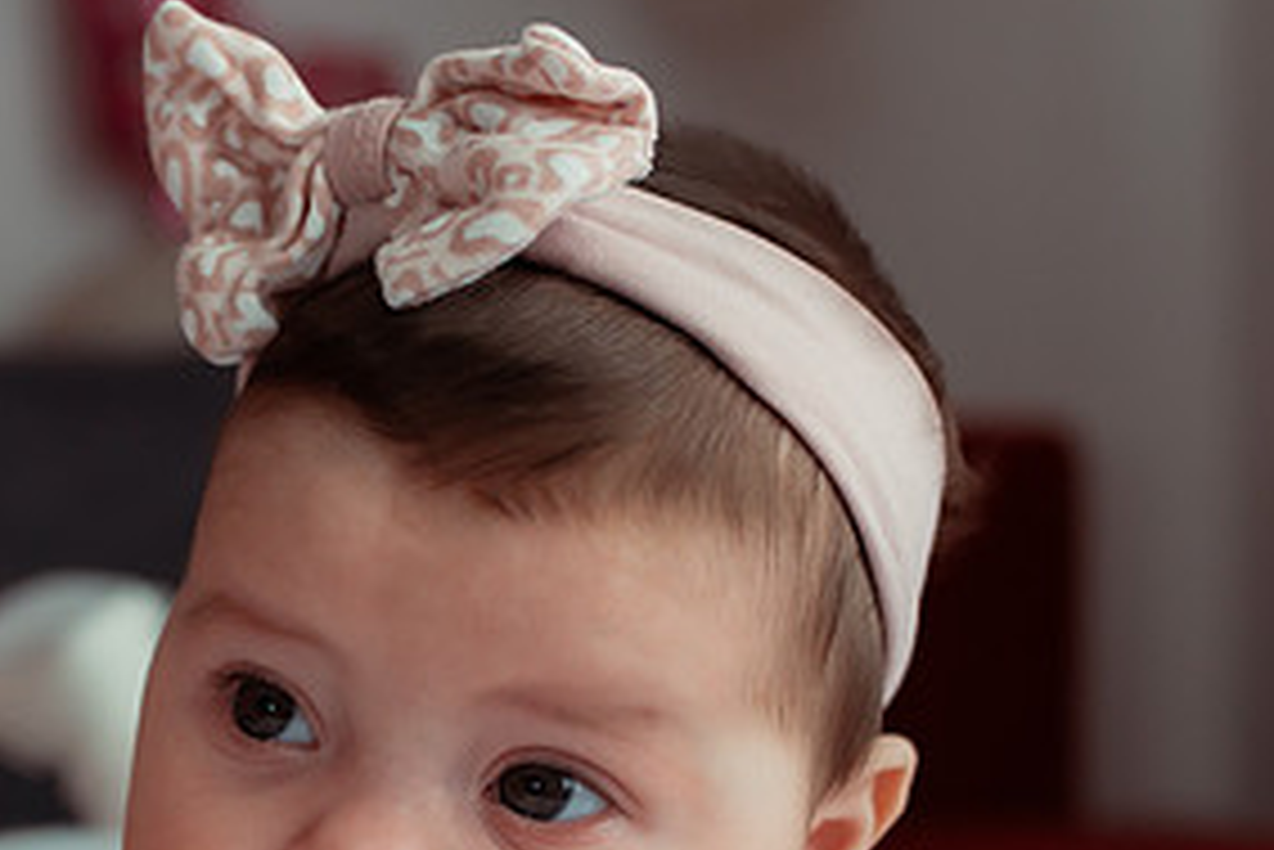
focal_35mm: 77
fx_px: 2726
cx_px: 316
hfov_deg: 26.0
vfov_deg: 17.4
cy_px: 833
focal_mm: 35
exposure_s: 1/250
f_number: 3.2
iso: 800
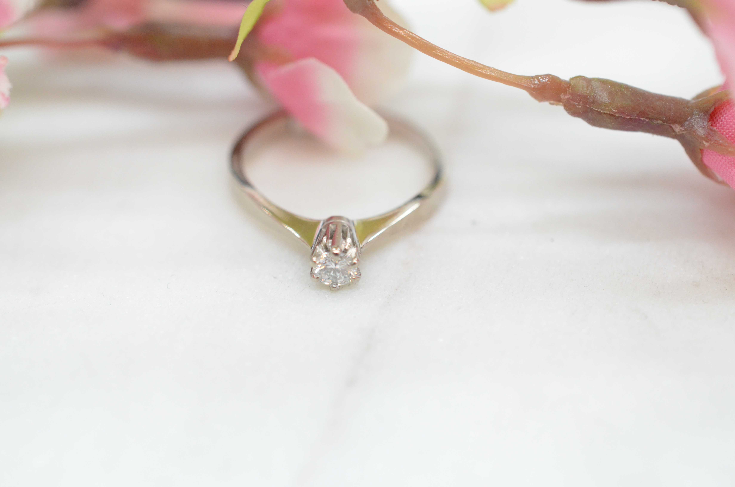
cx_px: 368
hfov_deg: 33.5
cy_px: 244
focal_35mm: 60
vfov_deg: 22.5
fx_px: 1222
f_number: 5
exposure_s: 1/1000
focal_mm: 40
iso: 3200
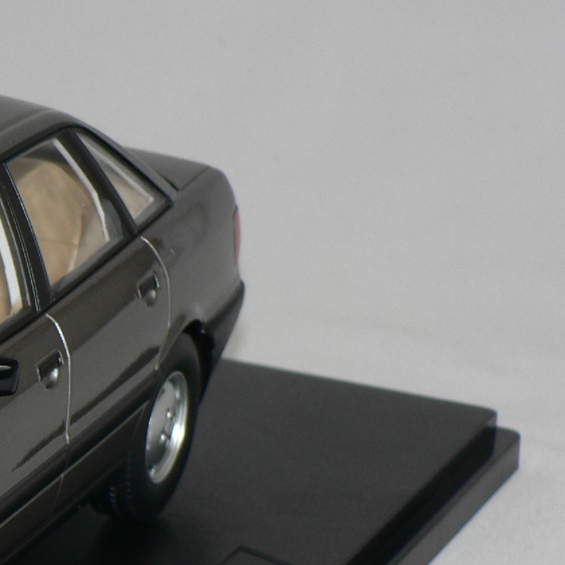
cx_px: -241
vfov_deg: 9.6
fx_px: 3361
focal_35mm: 182
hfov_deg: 9.4
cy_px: 423
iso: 80
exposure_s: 1/60
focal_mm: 11.2
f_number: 3.2
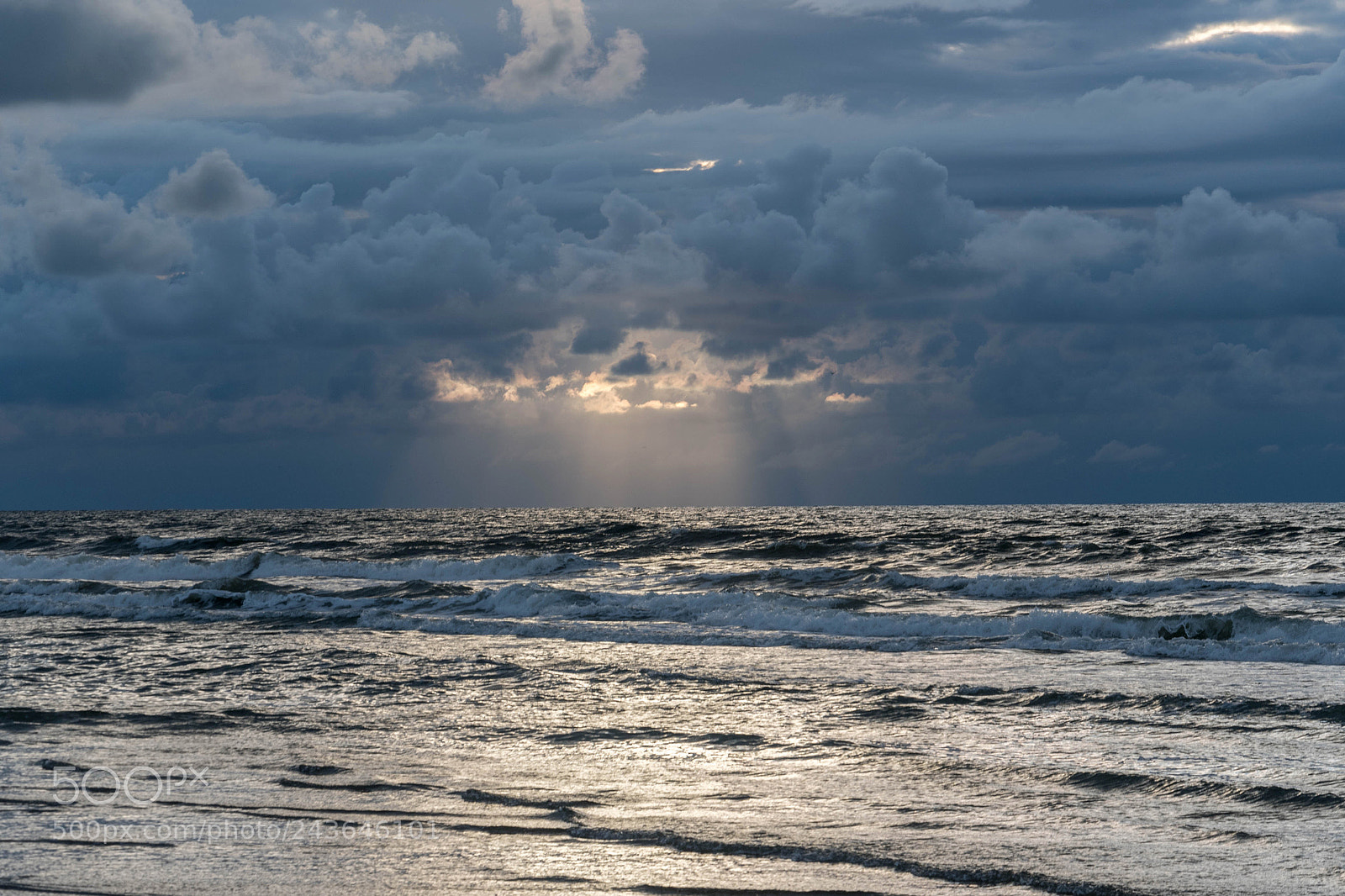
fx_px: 4202
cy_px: 448
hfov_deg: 18.2
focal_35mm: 112
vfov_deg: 12.2
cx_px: 672
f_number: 9
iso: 100
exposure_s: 1/160
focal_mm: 75
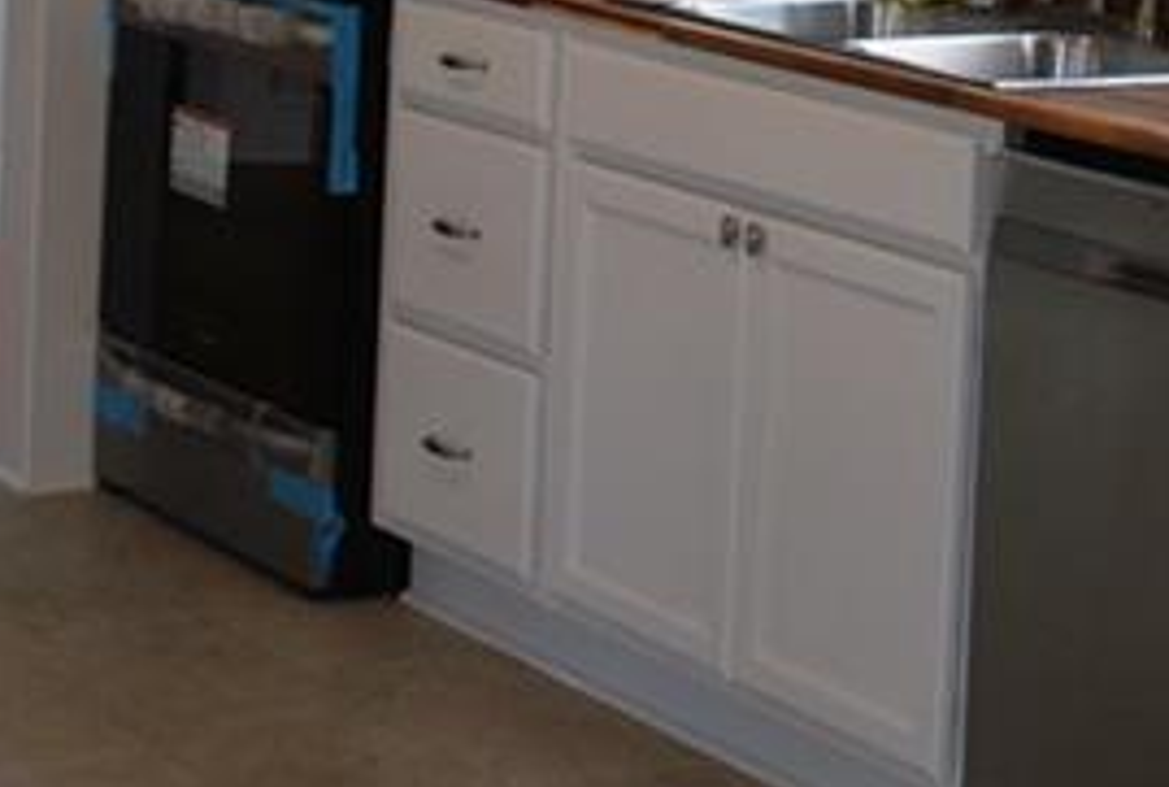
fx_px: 3712
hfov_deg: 17.8
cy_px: -285
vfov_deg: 11.7
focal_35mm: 114
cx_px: 900
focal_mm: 20
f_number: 3.8
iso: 200
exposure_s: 1/60
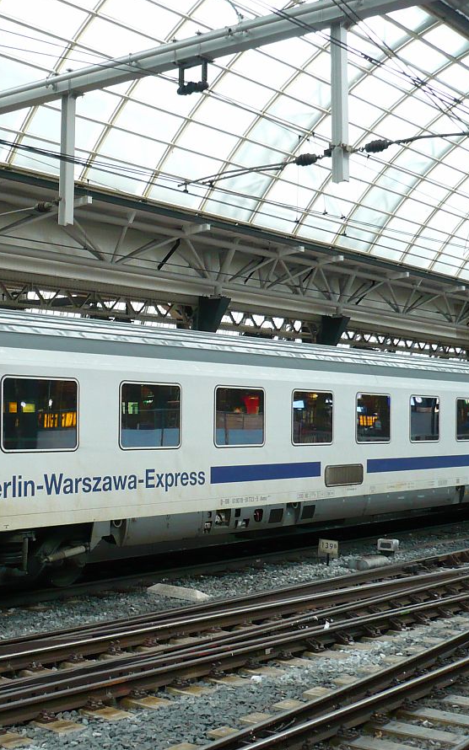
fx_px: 1023
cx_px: 121
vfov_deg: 40.3
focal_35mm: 50
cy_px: 375
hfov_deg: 25.5
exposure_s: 1/15
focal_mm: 5.8
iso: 200
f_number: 2.8
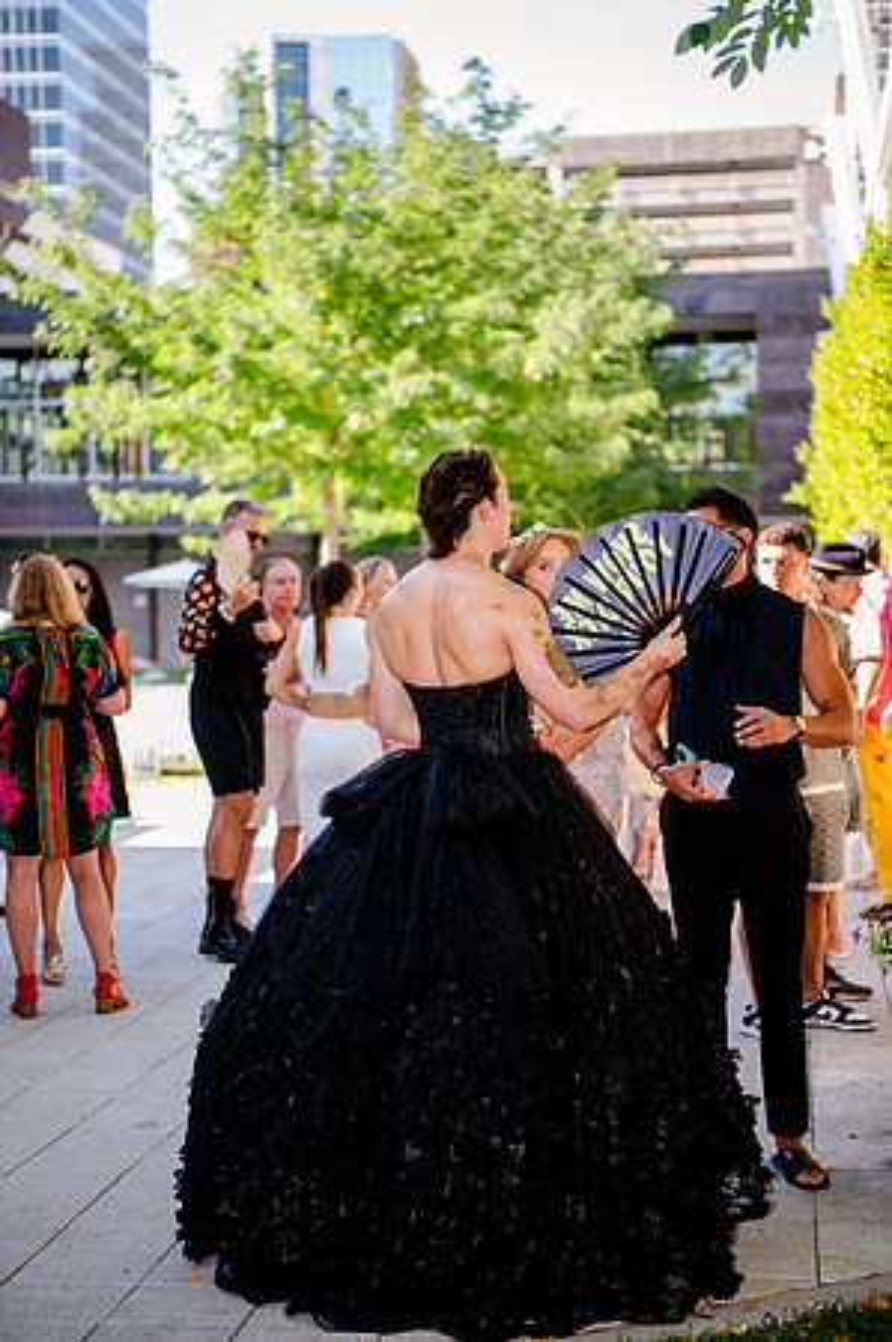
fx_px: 2607
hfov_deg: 19.4
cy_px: 671
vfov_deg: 28.9
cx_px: 446
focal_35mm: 70
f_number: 2.8
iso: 200
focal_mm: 70
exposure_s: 1/160
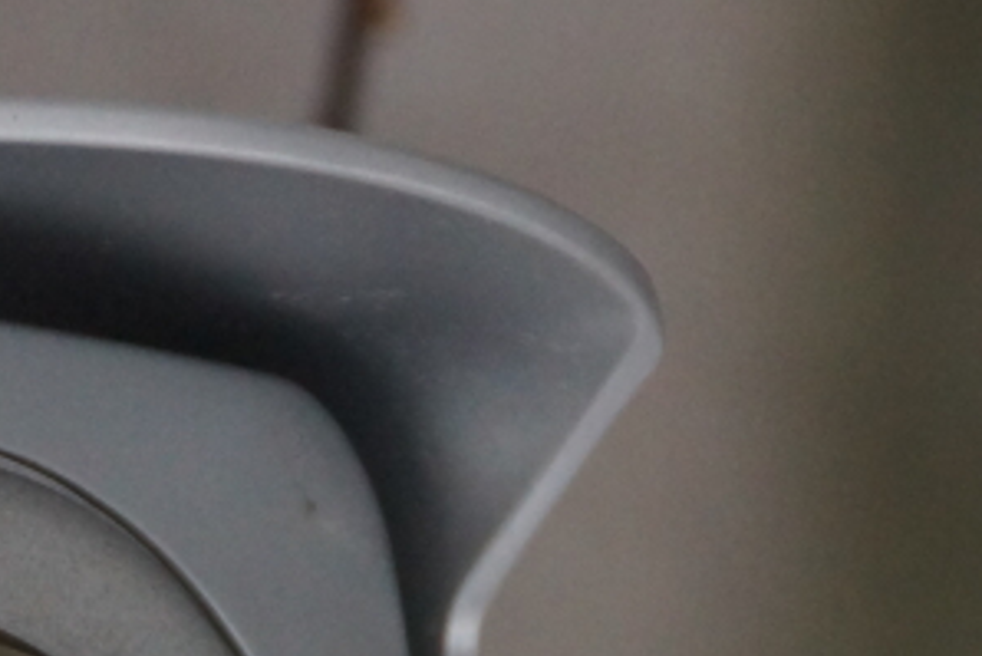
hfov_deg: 1.6
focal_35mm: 1258
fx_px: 34330
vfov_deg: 1.1
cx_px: -254
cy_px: 949
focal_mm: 250
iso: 1250
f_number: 6.3
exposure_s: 1/400
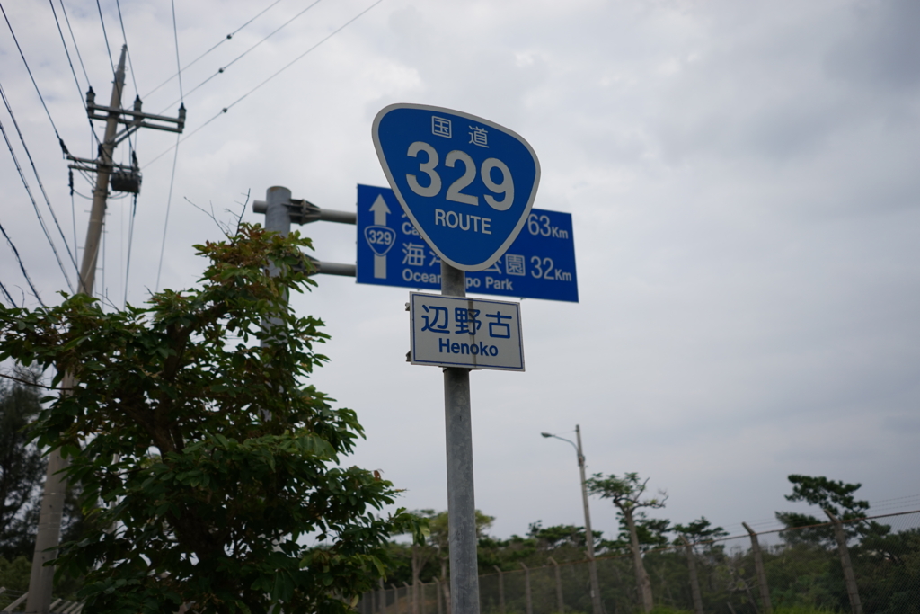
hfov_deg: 65.5
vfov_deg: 46.4
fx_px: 716
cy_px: 307
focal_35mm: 28
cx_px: 460
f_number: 2.2
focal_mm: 28
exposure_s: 1/1600
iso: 100
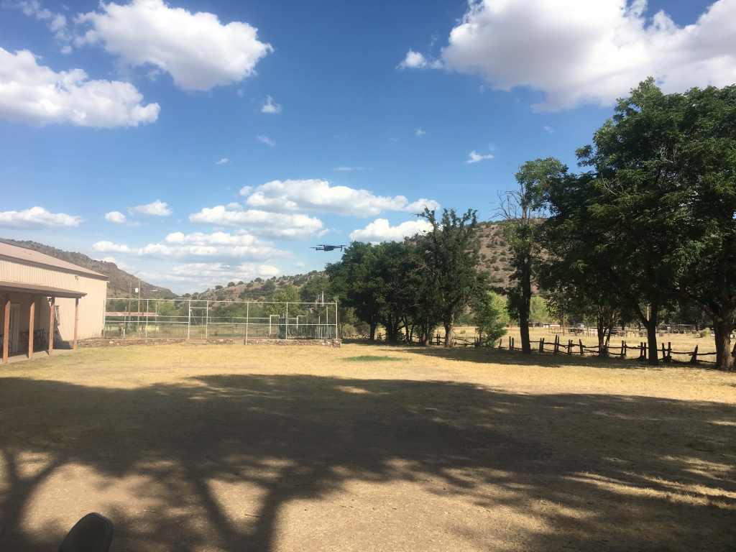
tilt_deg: +2.4
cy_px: 276
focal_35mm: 29
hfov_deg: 61.7
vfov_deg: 48.2
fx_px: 617
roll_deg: -1.7
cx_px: 368
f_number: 2.2
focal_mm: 4.15
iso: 25
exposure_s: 1/1748
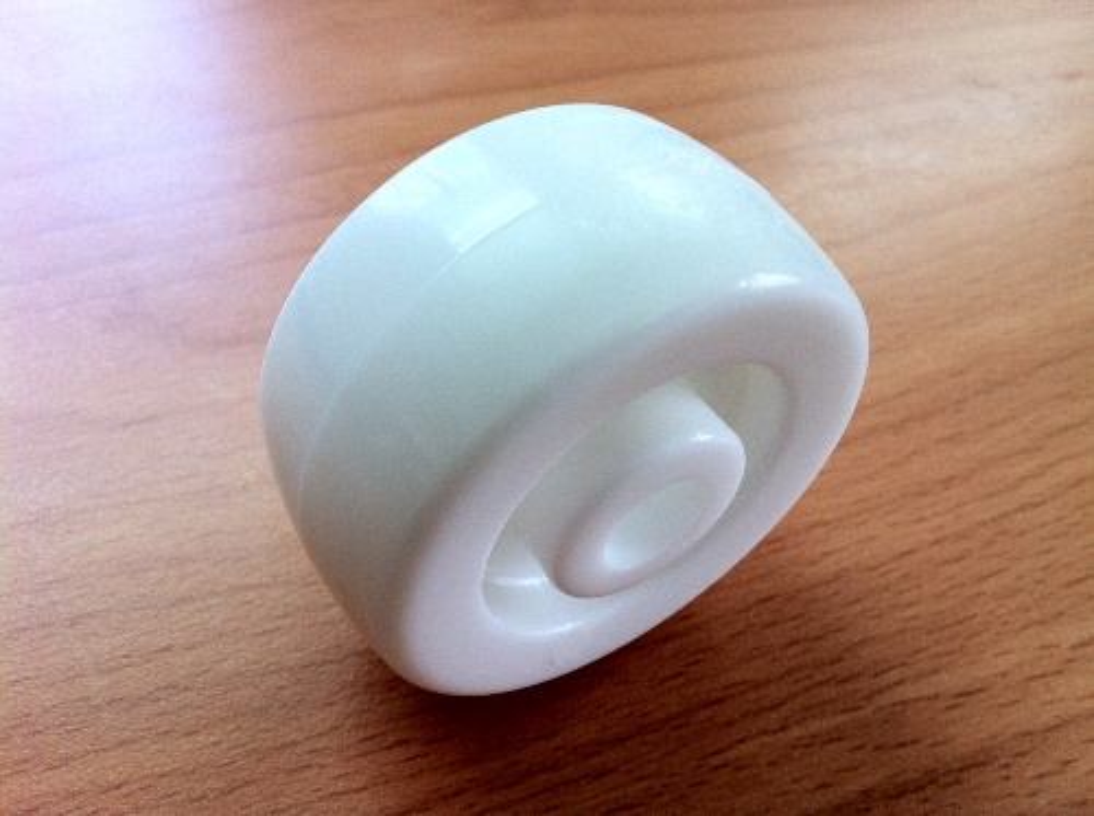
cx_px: 547
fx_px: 1104
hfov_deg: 52.7
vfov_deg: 40.6
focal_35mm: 35
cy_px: 408
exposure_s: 1/20
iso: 80
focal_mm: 3.85
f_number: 2.8
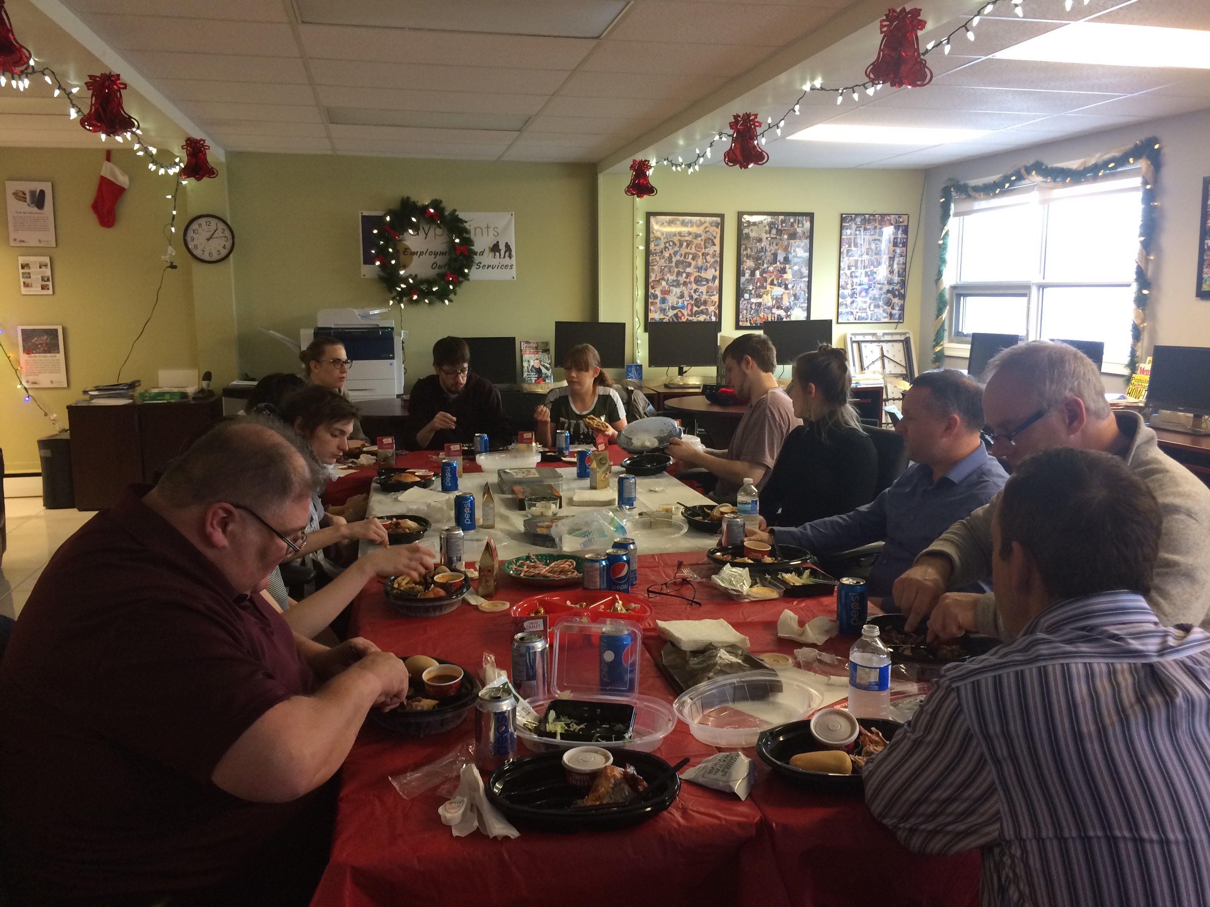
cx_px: 605
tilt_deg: -9.1
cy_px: 454
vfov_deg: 48.2
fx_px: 1014
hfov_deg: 61.7
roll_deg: +1.4
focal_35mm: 29
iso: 125
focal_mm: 4.15
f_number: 2.2
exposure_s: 1/30
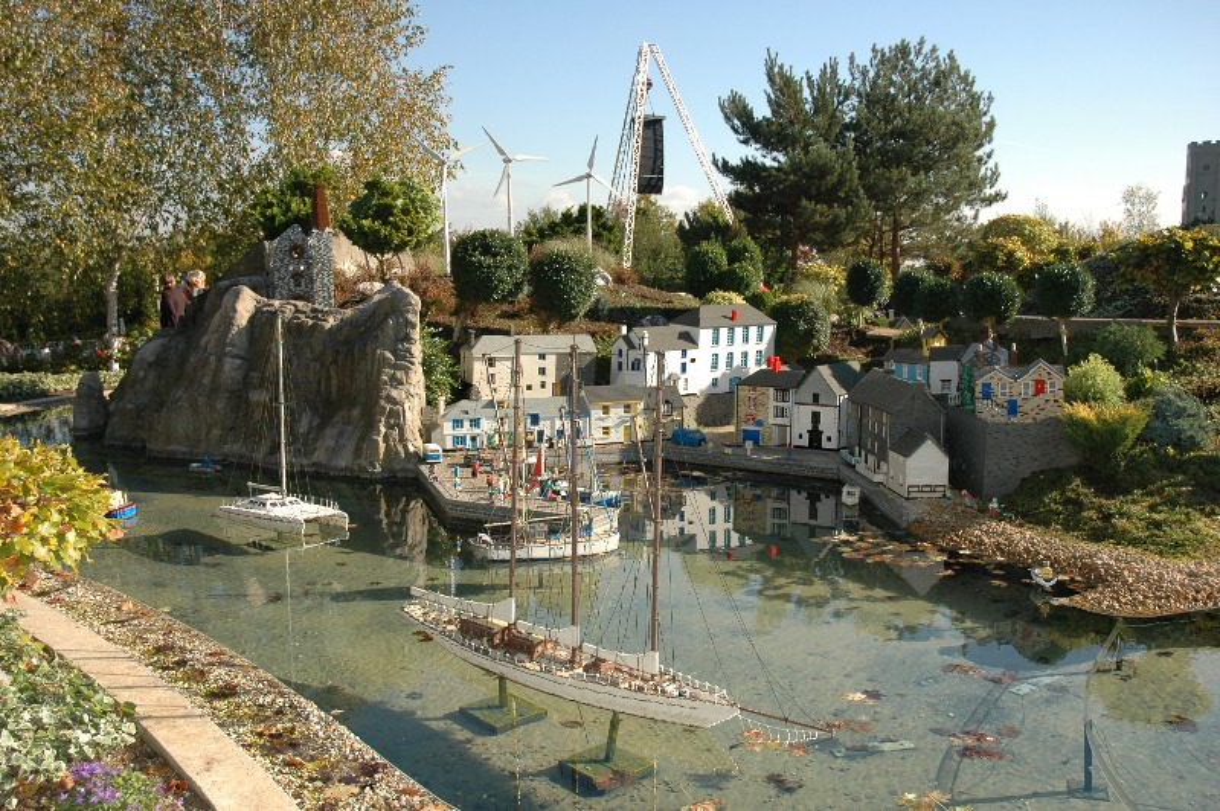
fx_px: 1117
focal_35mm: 33
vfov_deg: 39.9
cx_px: 610
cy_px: 406
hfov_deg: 57.3
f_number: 4.5
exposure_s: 1/500
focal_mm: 22
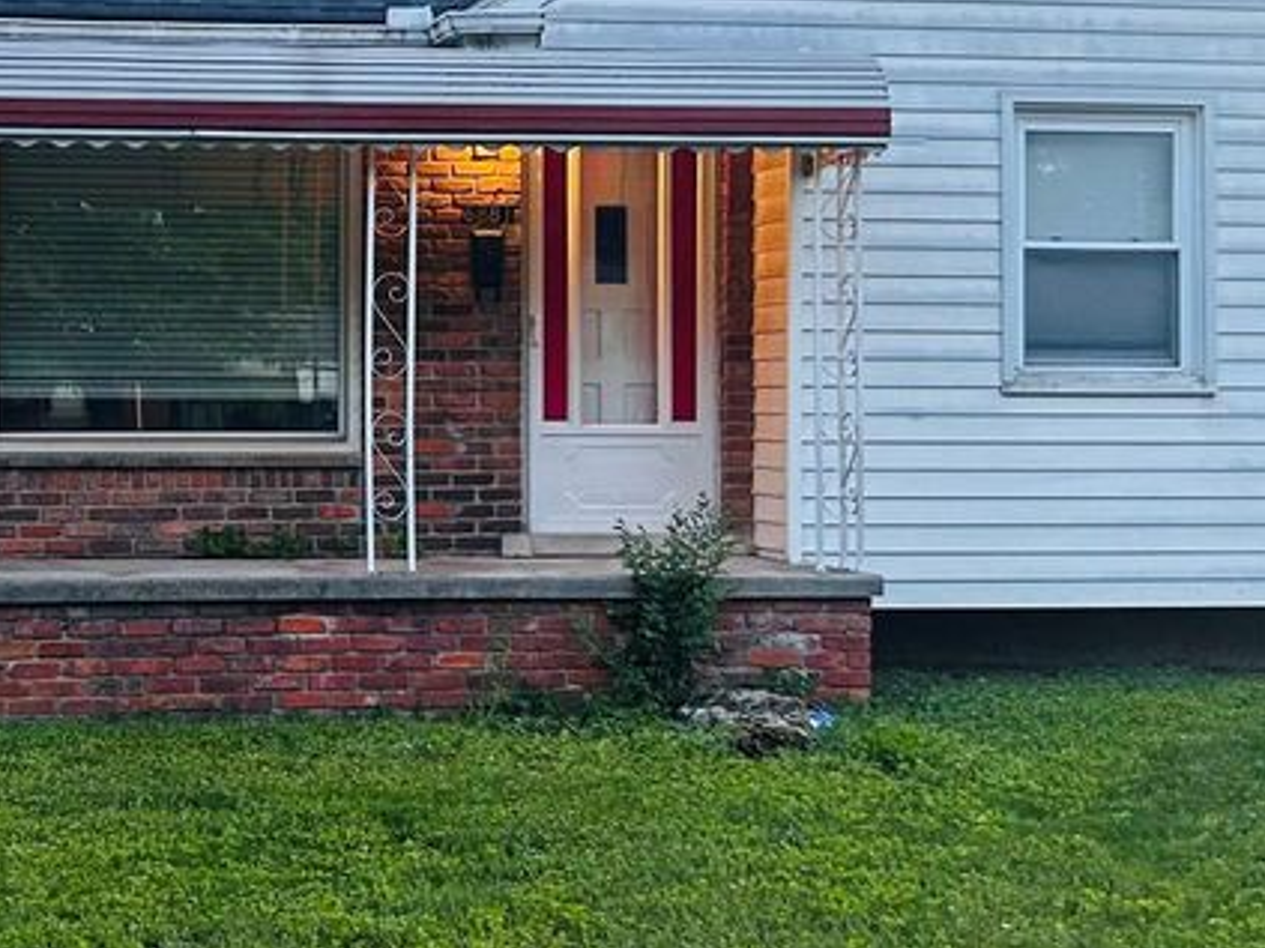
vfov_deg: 23.2
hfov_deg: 29.9
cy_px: 332
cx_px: 224
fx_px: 2302
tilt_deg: +0.7
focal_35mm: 63
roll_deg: +0.1
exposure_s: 1/60
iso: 250
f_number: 1.5
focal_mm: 5.7
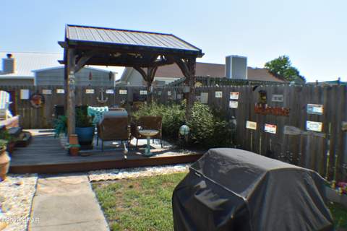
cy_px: 116
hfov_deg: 57.2
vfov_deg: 40.0
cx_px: 174
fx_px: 318
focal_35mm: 33
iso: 100
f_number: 10
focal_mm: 22
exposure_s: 1/200
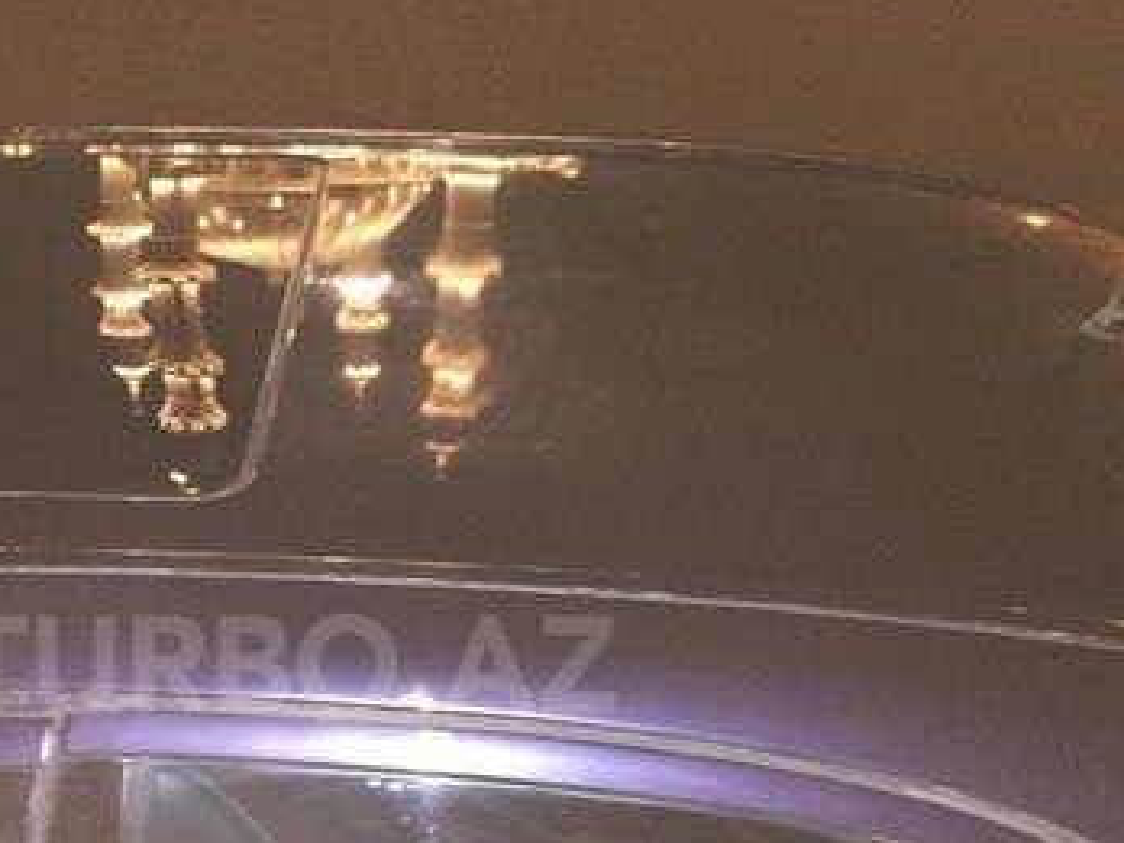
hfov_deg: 34.2
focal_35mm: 55
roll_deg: +1.7
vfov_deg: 26.1
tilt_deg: -30.7
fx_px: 1786
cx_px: 284
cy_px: 664
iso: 400
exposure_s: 1/17
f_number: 2.2
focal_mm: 4.15
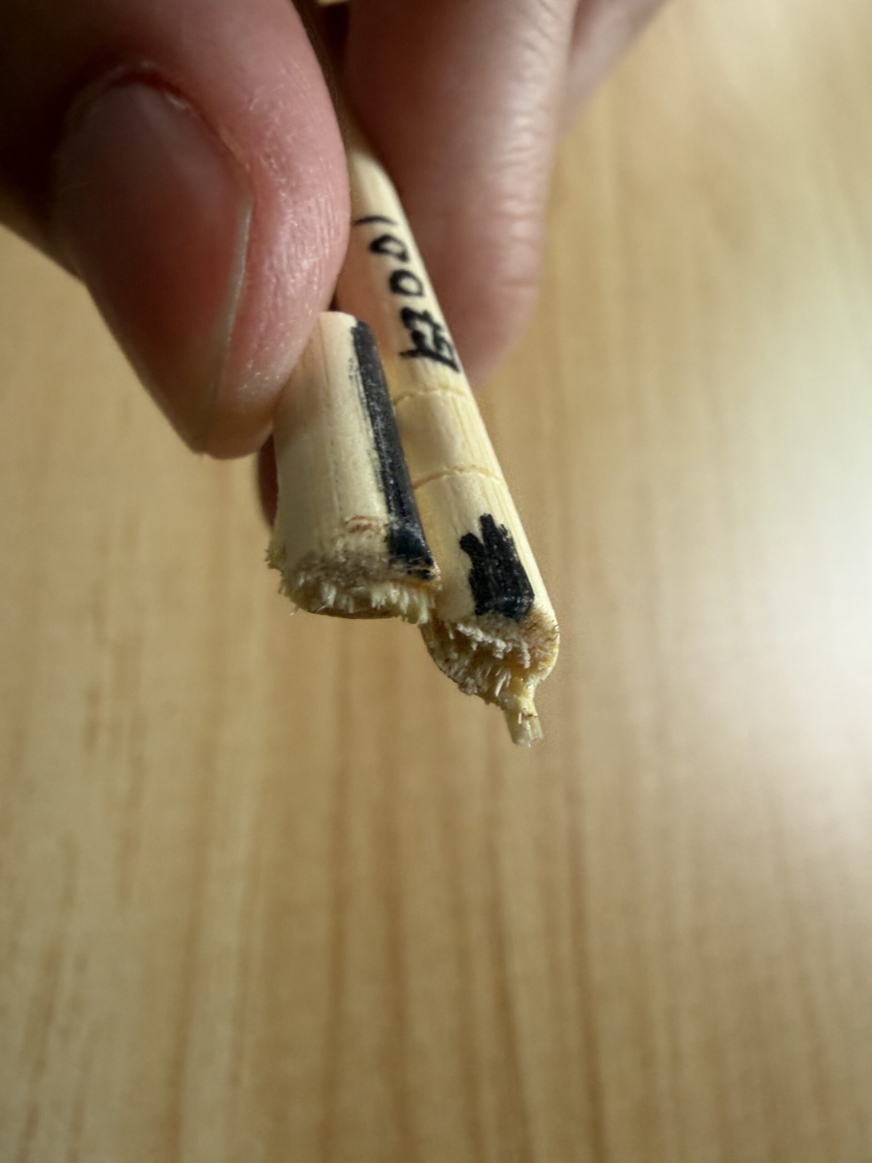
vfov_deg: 67.3
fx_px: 873
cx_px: 436
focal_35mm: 26
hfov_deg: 53.1
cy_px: 582
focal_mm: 2.22
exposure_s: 1/121
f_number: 2.2
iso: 160
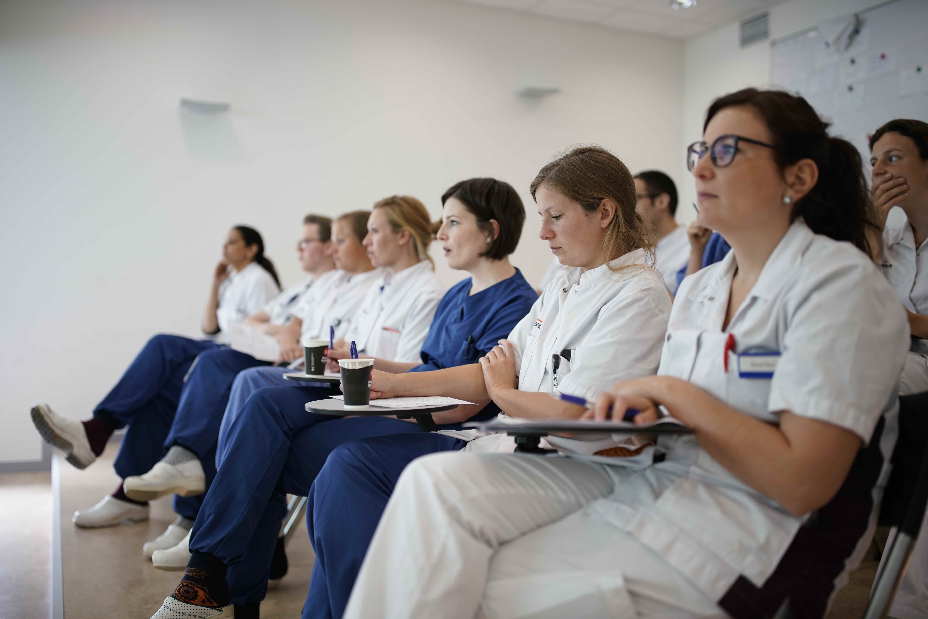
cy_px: 310
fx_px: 902
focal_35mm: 35
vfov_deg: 37.9
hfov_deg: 54.4
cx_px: 464
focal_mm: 35
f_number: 1.4
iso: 500
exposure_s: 1/60
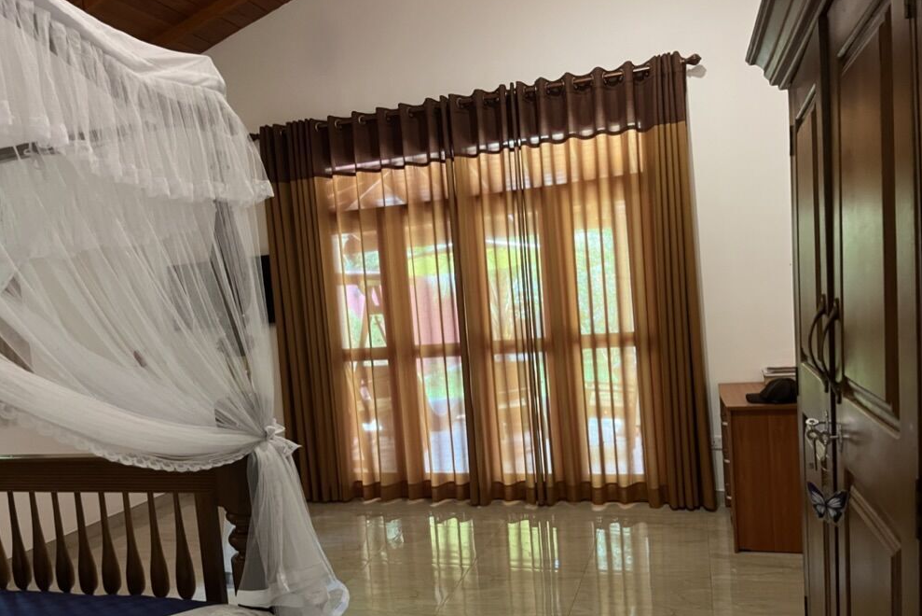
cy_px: 349
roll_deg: +5.6
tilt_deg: -3.4
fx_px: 717
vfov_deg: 46.3
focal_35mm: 28
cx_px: 447
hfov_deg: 65.4
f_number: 1.6
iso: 400
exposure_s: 1/50
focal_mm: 5.1
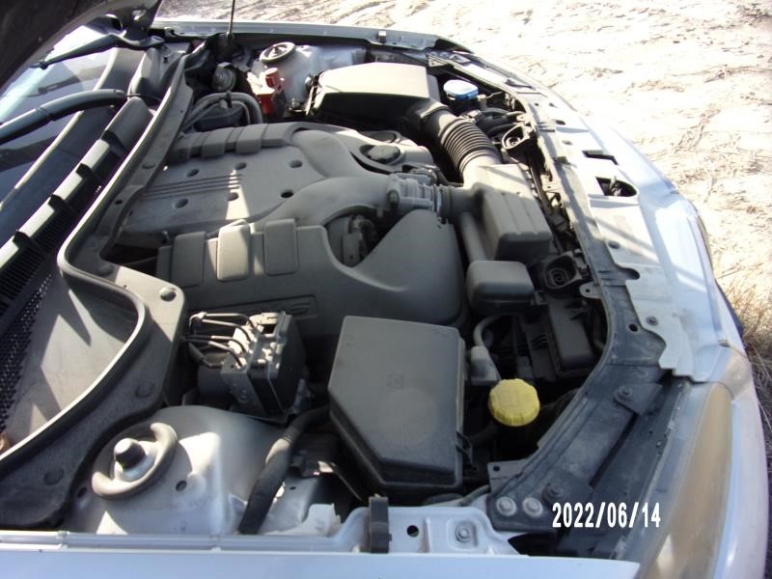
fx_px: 535
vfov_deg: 56.8
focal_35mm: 24
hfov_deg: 71.6
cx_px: 386
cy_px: 290
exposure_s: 1/280
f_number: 3.3
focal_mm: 4.3
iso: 80
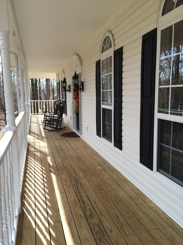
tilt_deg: -13.4
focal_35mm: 29
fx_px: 204
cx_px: 92
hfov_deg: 48.2
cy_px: 122
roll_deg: +0.1
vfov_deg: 61.7
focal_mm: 4.15
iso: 32
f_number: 2.2
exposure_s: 1/695
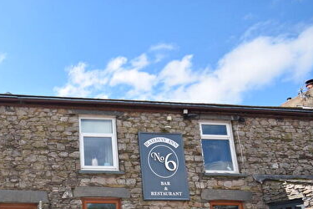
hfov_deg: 57.9
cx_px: 43
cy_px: 187
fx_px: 243
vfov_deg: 42.7
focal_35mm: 28
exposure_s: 1/200
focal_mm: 10
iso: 100
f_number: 9
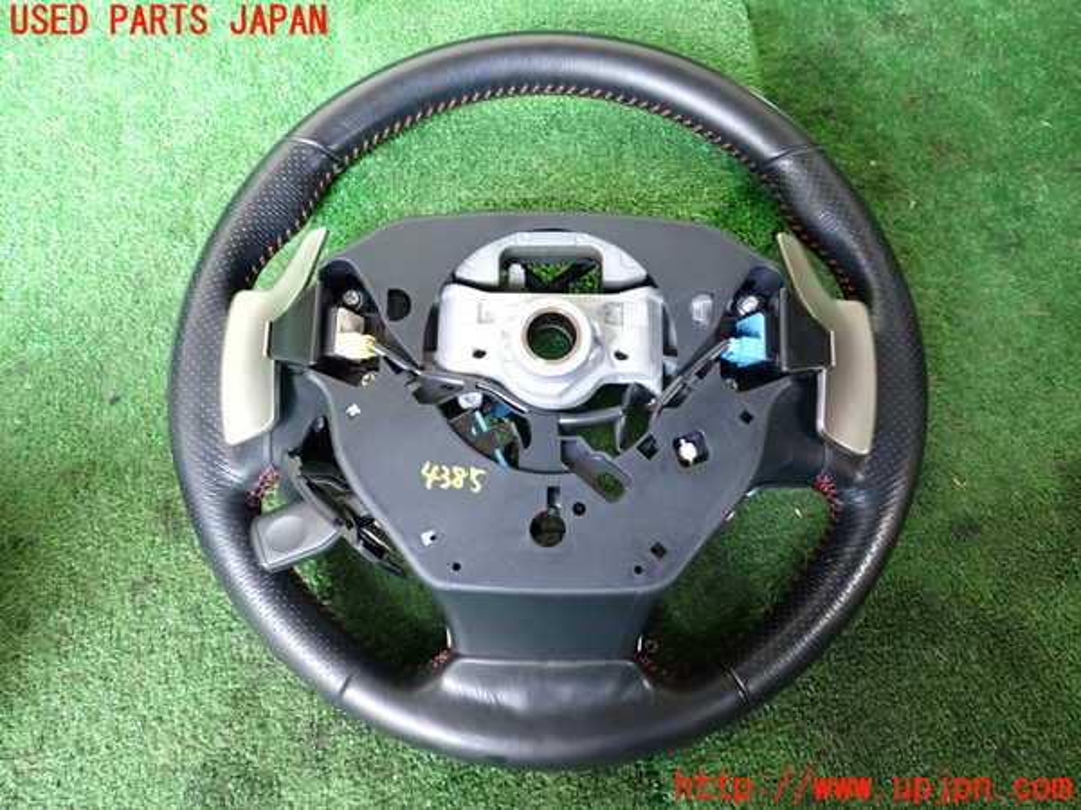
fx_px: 937
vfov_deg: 46.8
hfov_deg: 60.0
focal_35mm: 30
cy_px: 405
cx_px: 540
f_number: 2.3
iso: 250
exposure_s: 1/30
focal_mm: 5.4
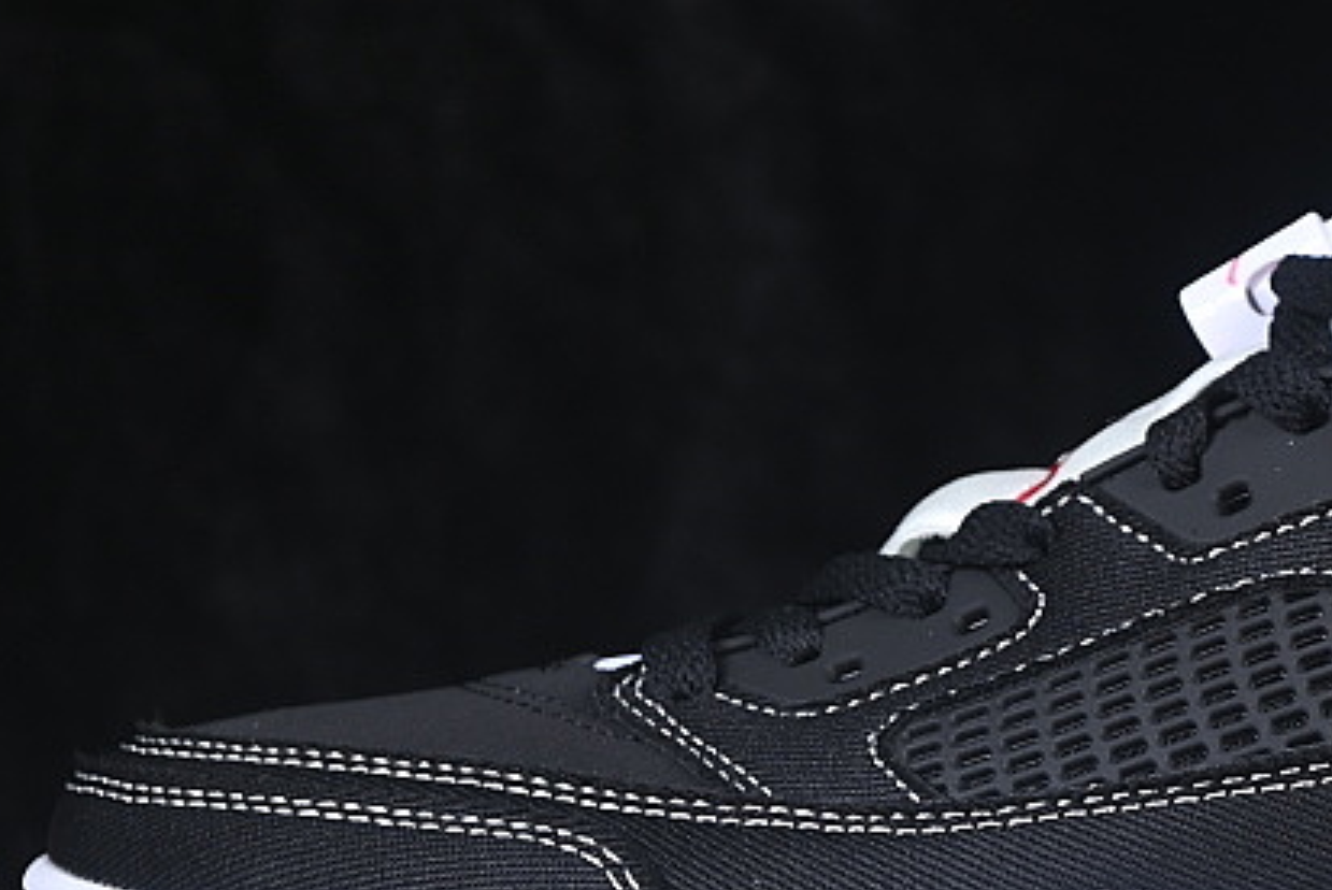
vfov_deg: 7.0
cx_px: 1226
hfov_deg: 10.4
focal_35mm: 196
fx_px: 7257
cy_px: 461
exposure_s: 1/60
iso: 160
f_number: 6.3
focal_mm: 50
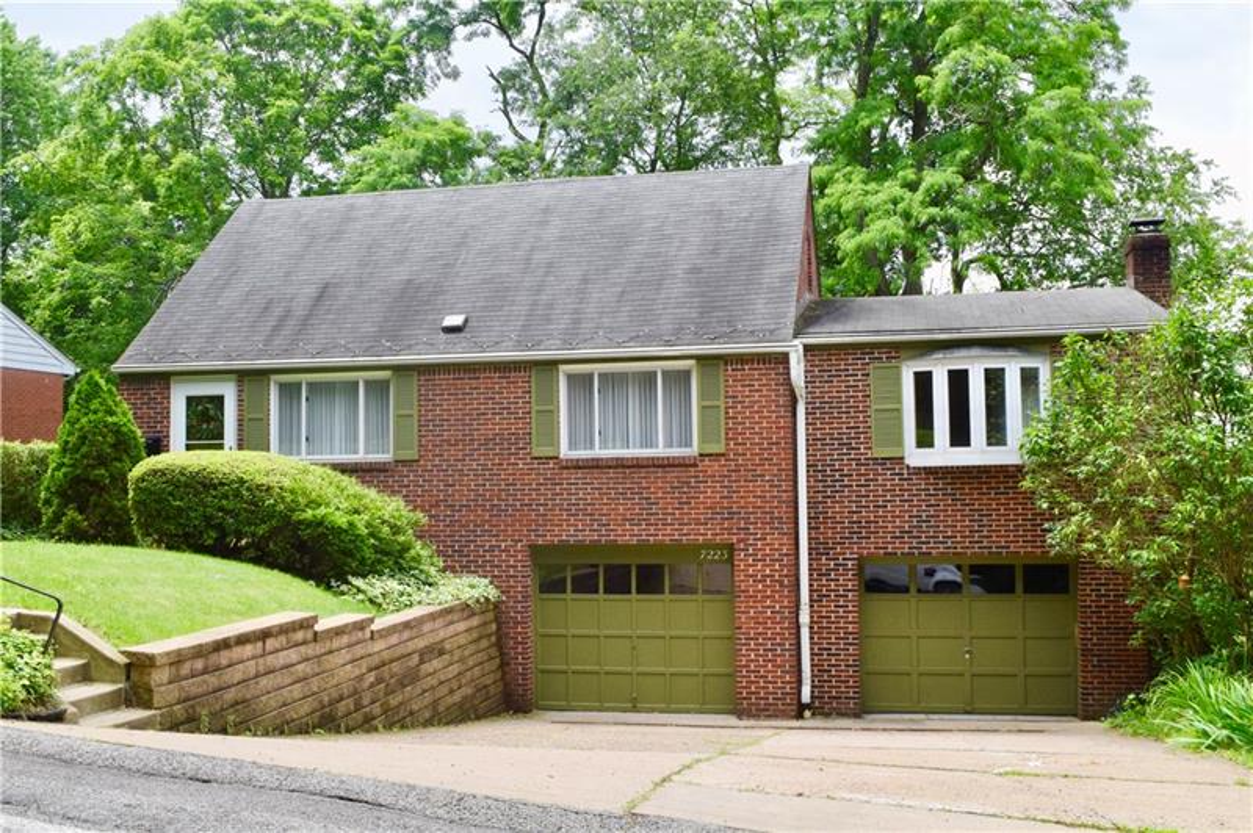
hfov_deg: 51.3
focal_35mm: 38
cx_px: 626
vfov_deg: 35.4
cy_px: 416
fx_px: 1304
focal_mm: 25
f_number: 14
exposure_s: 1/800
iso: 1600
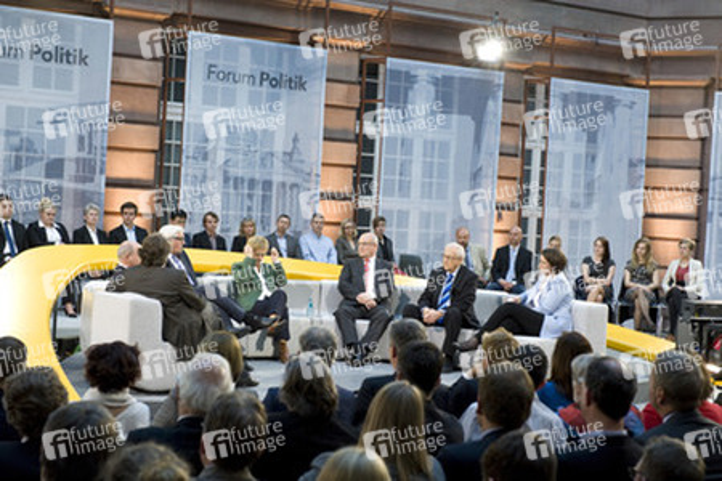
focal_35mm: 70
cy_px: 240
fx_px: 1404
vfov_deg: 19.5
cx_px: 361
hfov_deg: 28.8
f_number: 5.6
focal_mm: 70
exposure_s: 1/160
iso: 1600
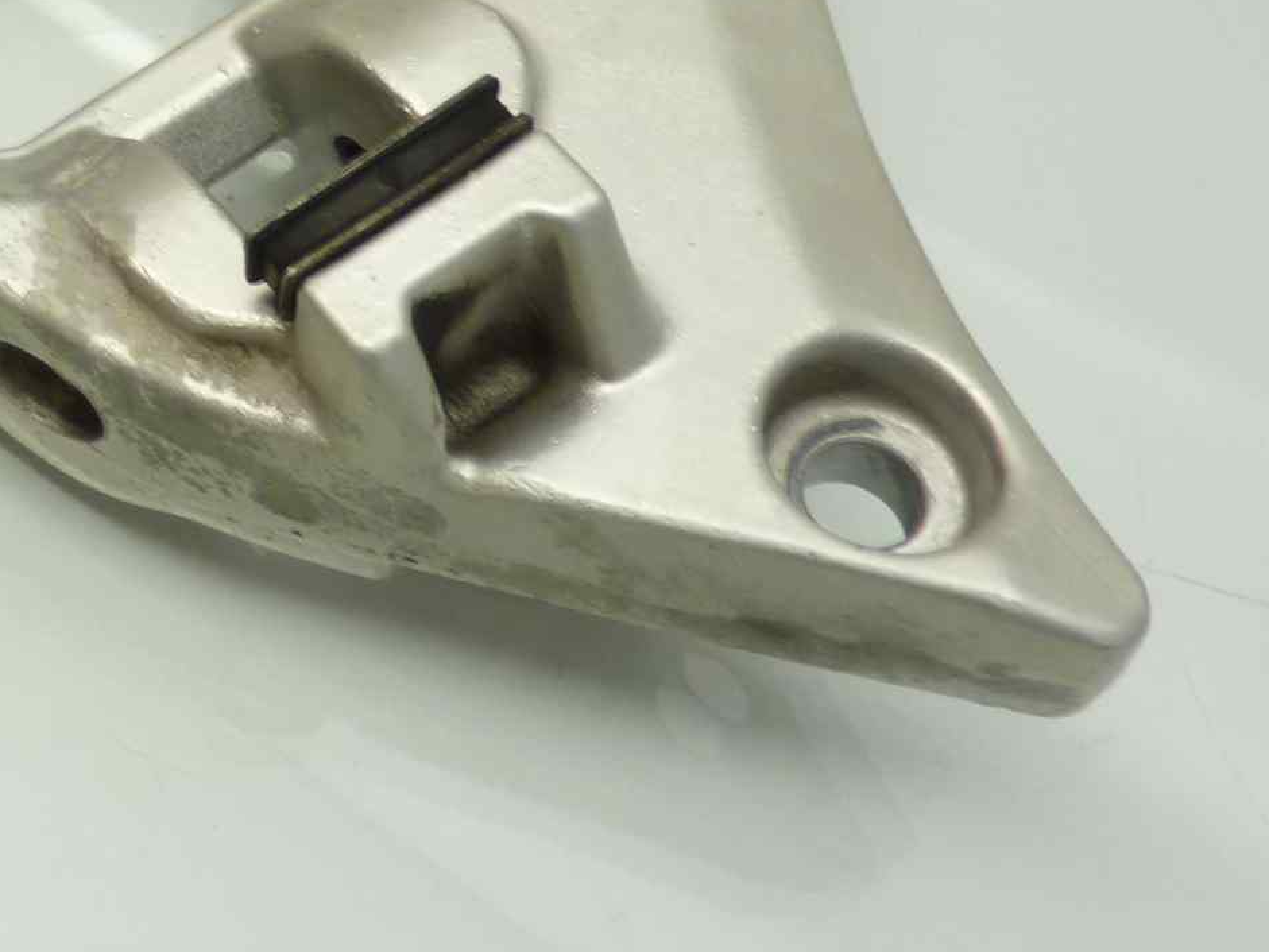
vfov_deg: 20.6
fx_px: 2493
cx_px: -283
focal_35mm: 68
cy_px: -102
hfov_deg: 25.4
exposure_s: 1/20
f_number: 3.3
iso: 80
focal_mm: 4.1
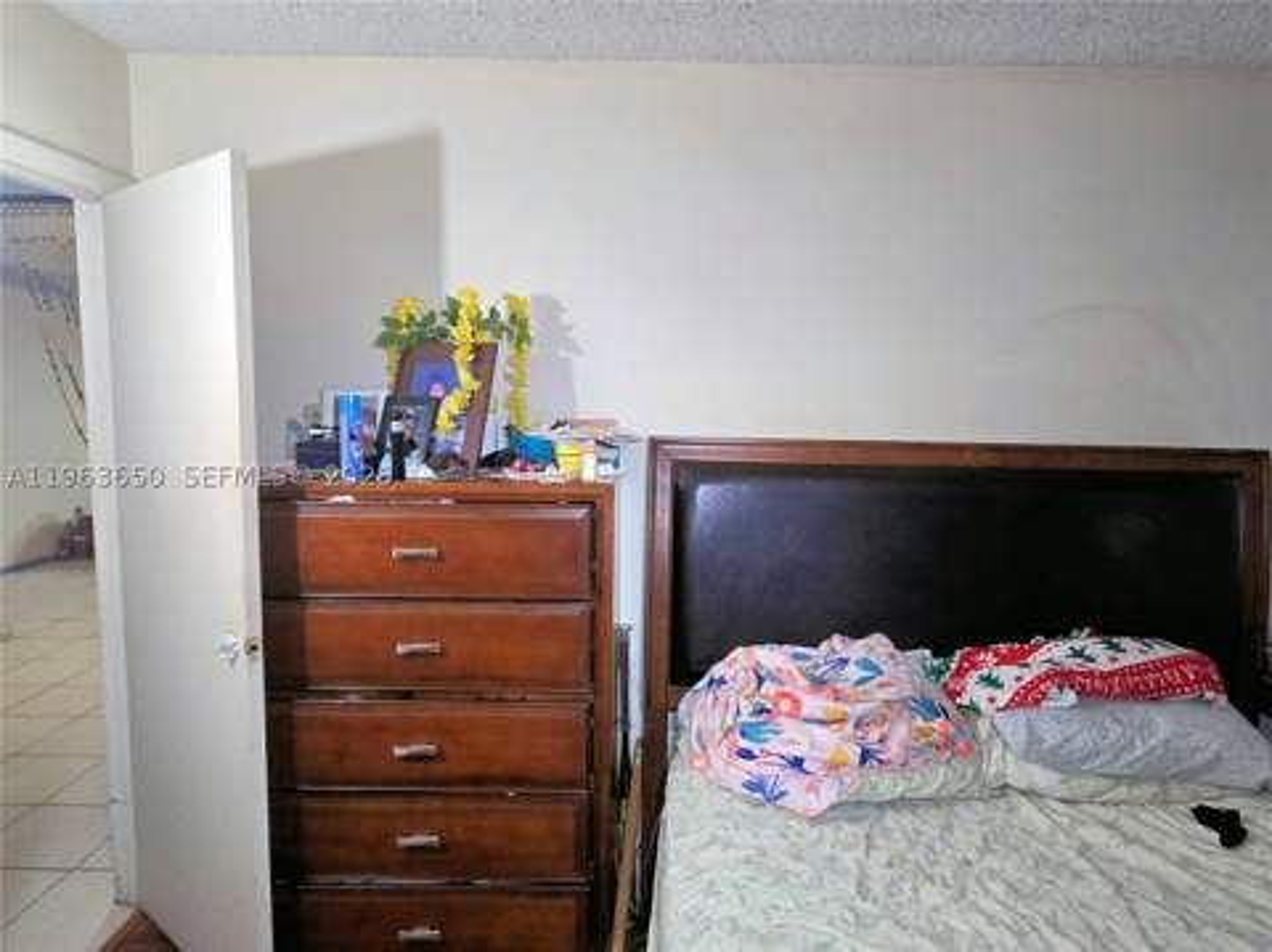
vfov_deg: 89.8
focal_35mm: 13
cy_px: 476
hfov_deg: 106.2
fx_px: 477
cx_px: 636
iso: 250
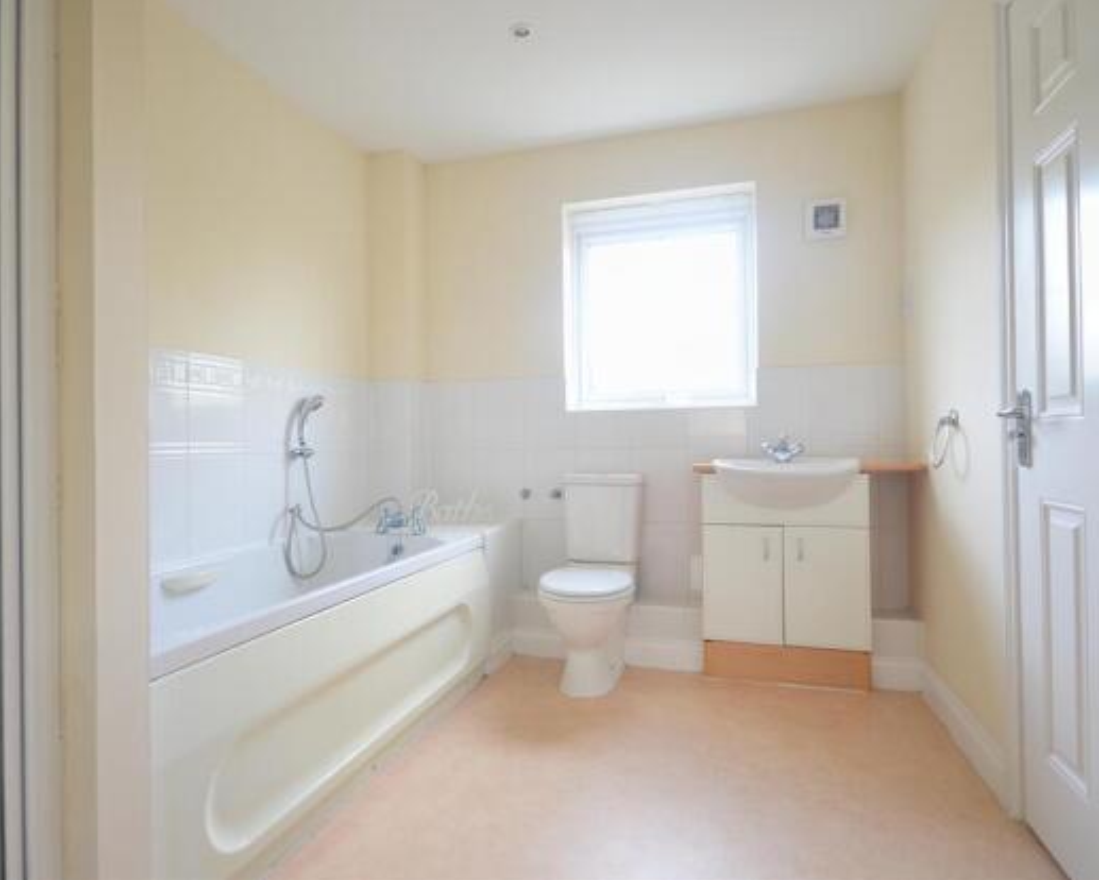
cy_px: 421
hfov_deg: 81.5
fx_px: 638
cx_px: 523
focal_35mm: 20
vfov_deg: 69.2
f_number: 4.2
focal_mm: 11
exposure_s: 1/8
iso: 200
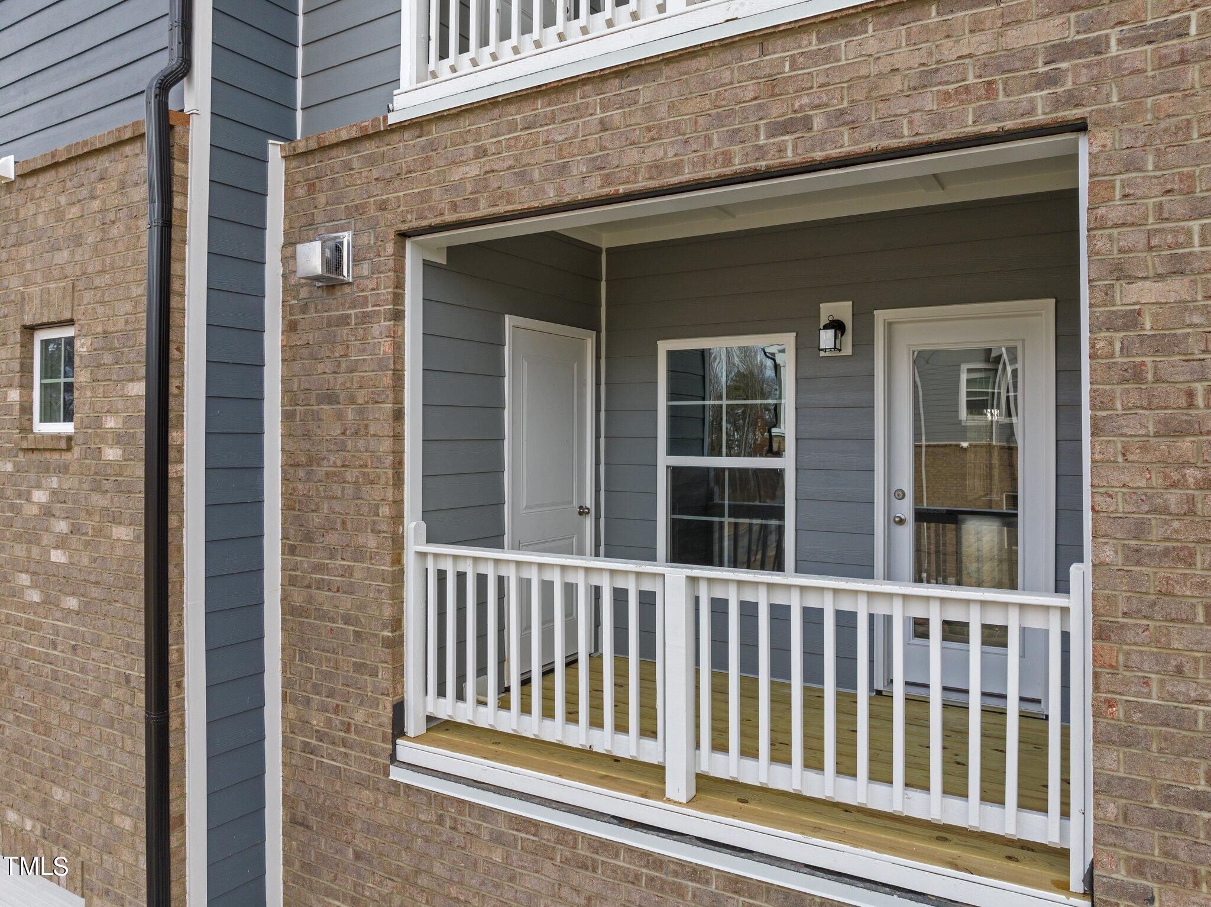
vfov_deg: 56.8
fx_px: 839
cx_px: 606
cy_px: 454
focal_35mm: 24
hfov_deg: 71.6
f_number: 2.8
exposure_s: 1/60
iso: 110
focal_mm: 12.29
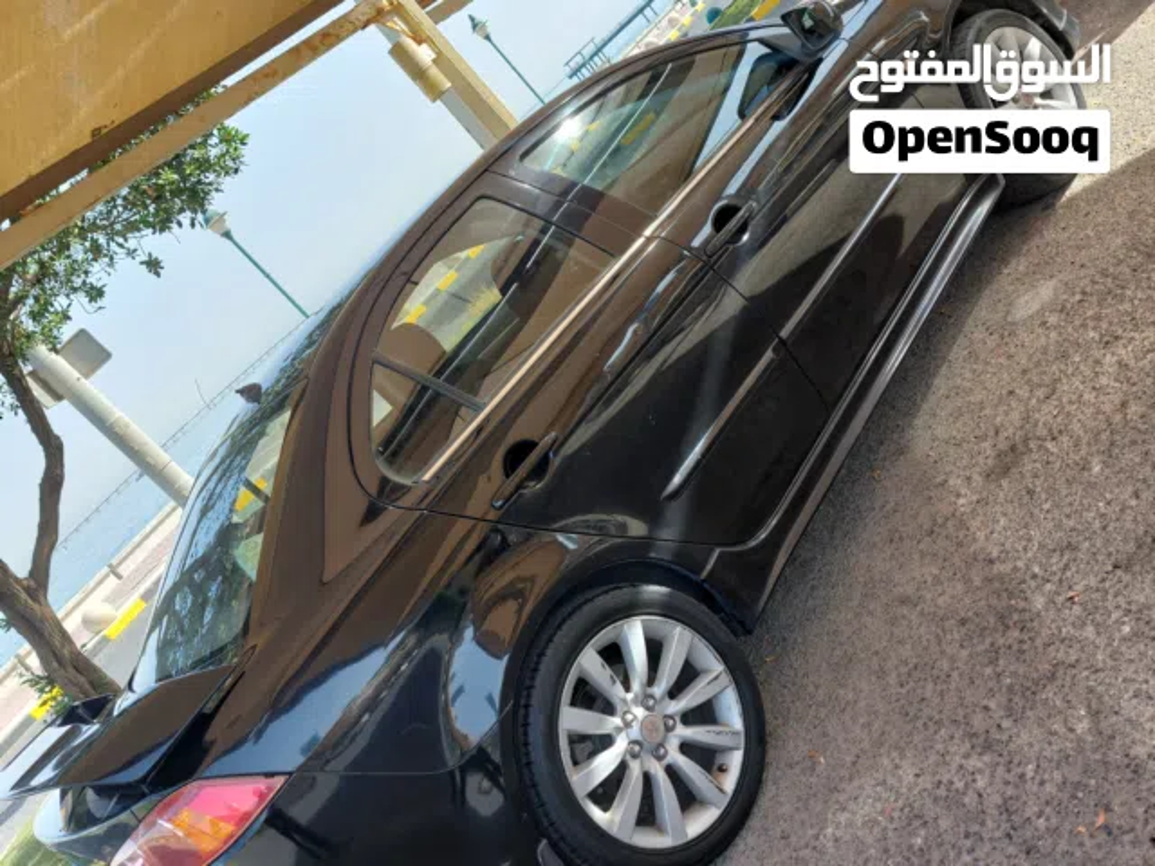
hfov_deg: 69.4
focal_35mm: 25
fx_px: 834
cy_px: 433
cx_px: 578
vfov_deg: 54.9
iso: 25
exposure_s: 1/455
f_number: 1.8
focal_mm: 5.23
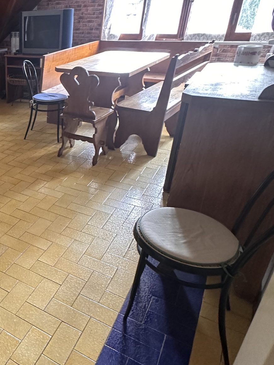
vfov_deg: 58.3
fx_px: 327
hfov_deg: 38.4
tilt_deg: -25.7
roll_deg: +3.2
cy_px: 167
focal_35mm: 31
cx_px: -21
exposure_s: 1/50
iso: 320
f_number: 2.2
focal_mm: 2.22
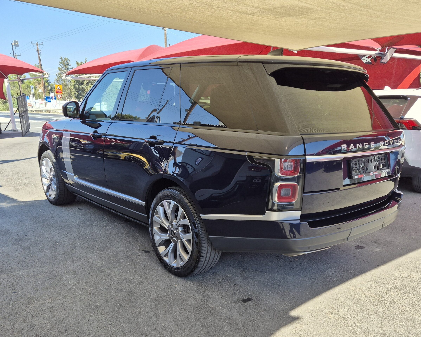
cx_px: 216
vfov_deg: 58.8
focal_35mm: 24
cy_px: 168
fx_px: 299
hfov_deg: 70.3
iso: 25
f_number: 1.8
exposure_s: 1/564
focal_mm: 5.4
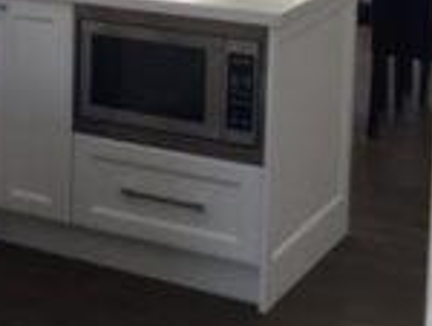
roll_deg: +1.3
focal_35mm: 116
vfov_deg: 12.5
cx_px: -282
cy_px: -69
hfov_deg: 15.2
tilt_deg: -7.7
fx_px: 1450
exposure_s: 1/100
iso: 40
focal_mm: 4.15
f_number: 2.2
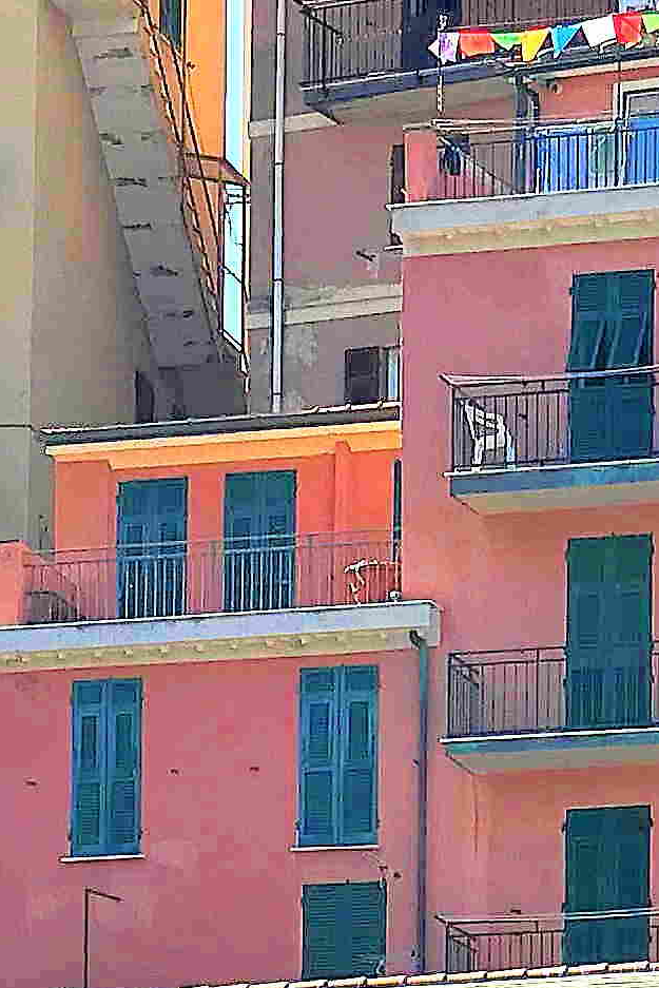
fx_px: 6999
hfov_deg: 5.4
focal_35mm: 255
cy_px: 1679
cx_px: 327
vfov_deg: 7.9
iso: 20
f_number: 2.8
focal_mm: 6.6
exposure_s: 1/399
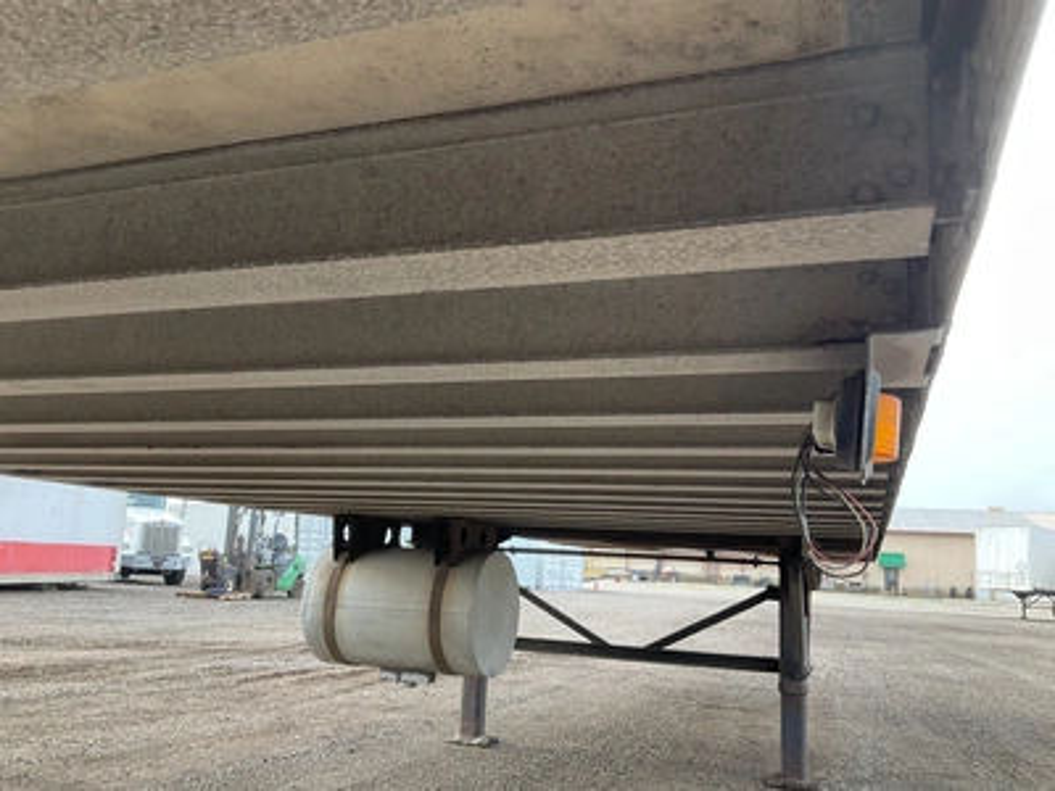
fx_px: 884
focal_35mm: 29
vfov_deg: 48.2
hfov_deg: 61.7
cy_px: 396
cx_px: 528
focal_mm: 3
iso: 20
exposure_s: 1/122
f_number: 1.8
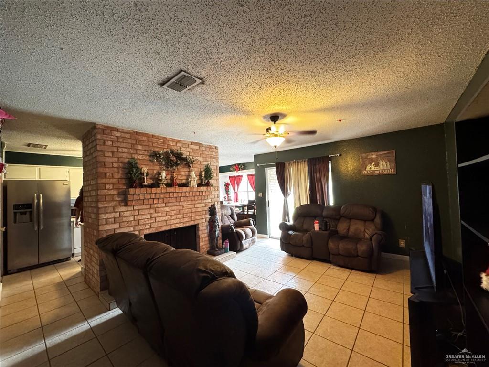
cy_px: 184
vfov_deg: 85.7
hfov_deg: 102.1
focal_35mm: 14
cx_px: 244
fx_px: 198
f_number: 2.2
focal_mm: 2.22
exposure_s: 1/40
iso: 1000
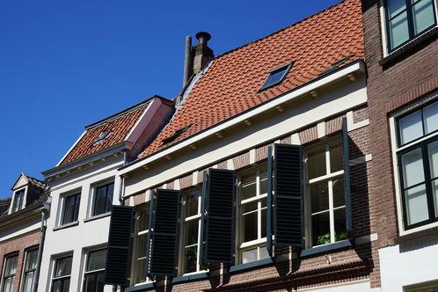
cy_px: 164
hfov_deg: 41.9
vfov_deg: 28.6
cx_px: 220
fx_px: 572
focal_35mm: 47
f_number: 14
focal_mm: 39
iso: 100
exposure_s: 1/125
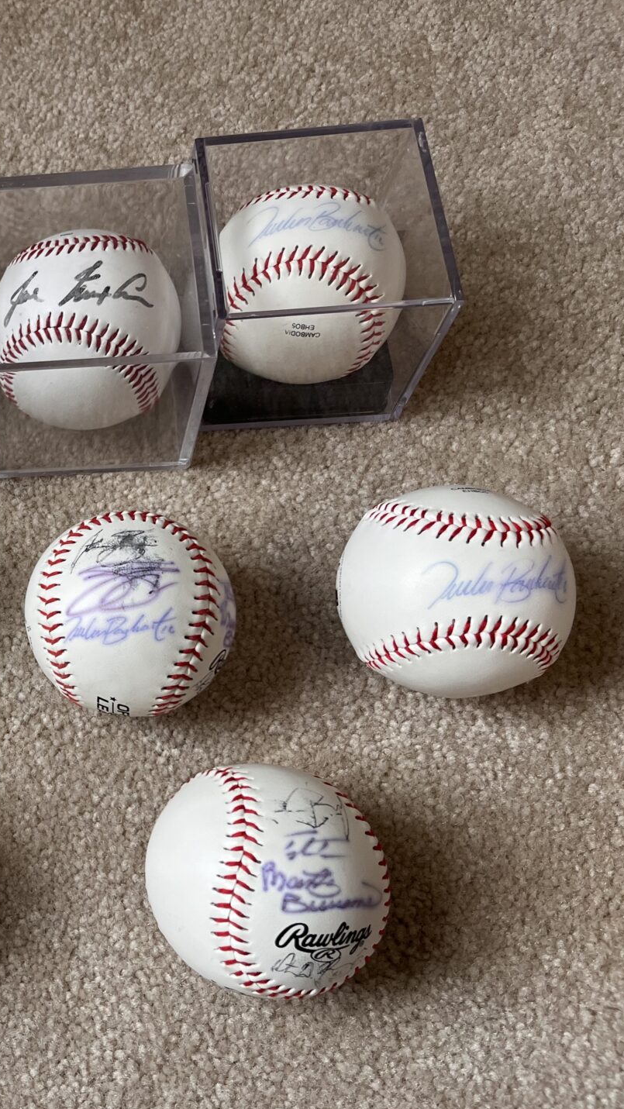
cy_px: 555
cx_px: -98
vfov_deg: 52.8
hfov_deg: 27.8
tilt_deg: -65.5
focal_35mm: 38
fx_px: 1118
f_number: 1.6
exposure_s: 1/60
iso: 64
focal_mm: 5.1
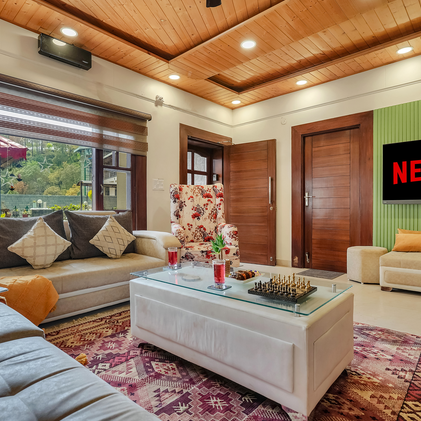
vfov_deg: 72.1
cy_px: 206
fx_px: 289
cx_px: 198
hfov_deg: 72.1
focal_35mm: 21
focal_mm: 16
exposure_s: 1/200
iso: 640
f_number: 5.6
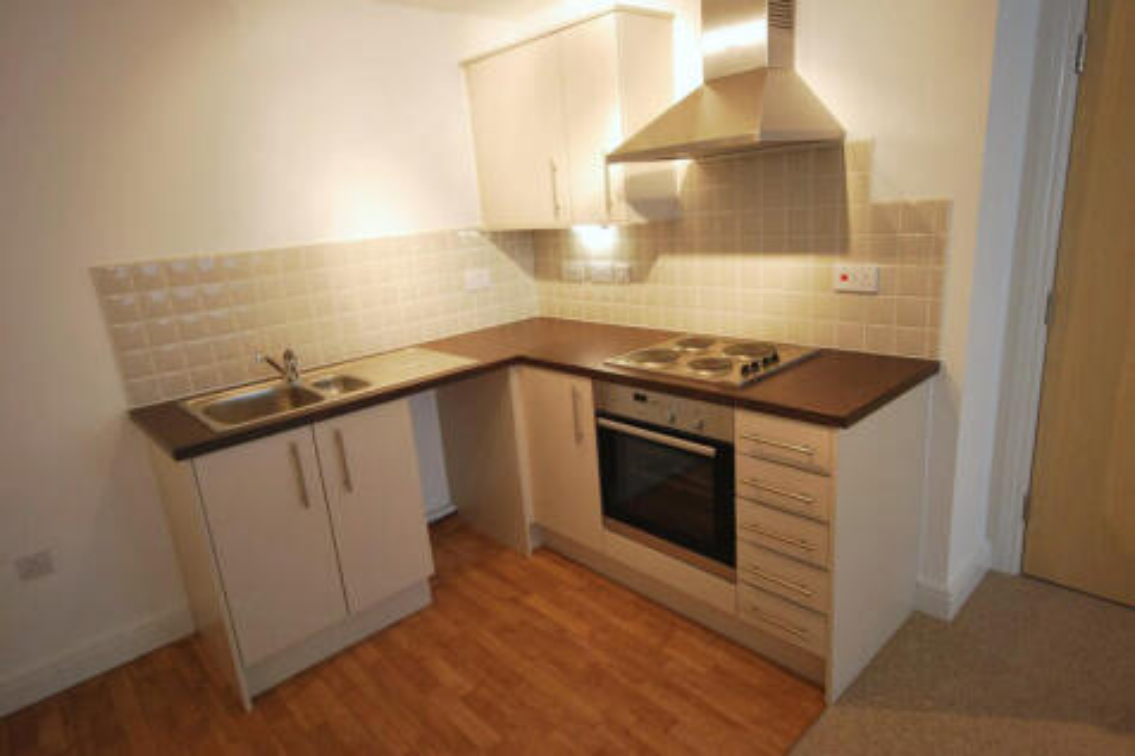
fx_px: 662
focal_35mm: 21
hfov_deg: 81.2
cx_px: 568
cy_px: 378
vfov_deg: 59.5
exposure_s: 1/15
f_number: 4.8
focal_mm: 14
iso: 400
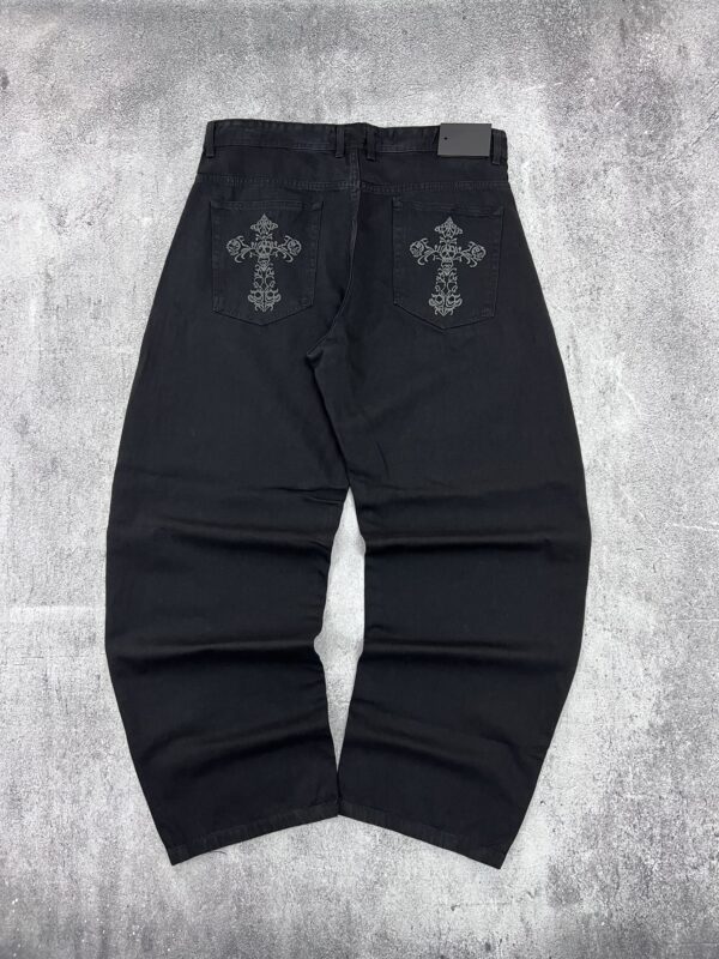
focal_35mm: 26
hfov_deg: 53.1
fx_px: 720
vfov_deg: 67.3
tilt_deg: -83.9
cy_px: 480
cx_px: 360
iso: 160
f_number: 1.5
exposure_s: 1/50
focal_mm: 5.7
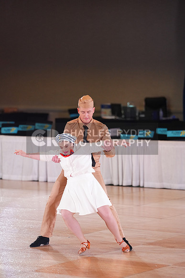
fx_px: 1263
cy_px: 139
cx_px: 92
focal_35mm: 164
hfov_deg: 8.4
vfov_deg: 12.5
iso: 2500
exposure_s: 1/500
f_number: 2.8
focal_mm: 164
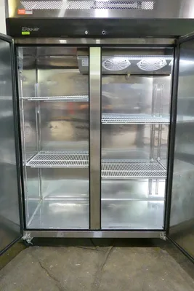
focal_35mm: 30
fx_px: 242
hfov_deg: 43.6
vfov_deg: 61.9
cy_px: 146
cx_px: 97
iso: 6400
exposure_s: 1/320
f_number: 3.5
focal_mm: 11.29
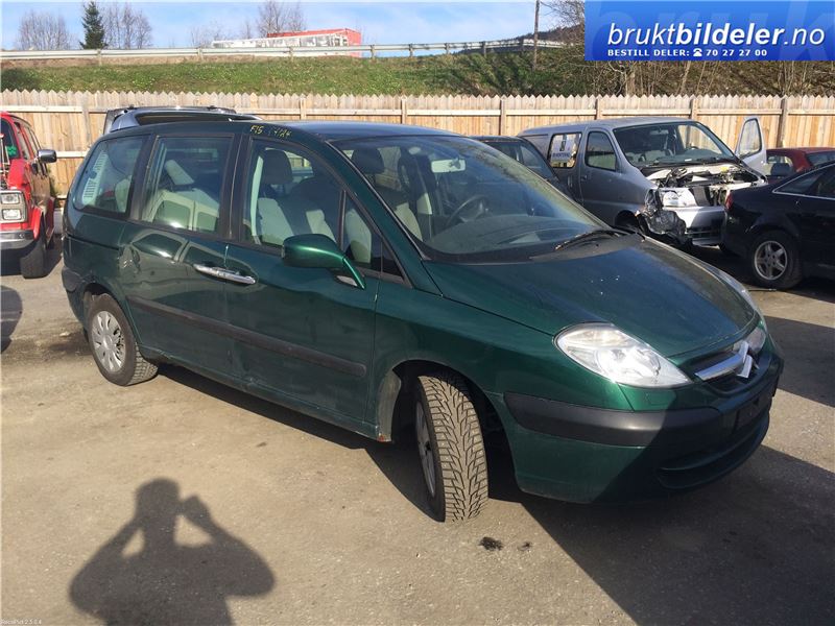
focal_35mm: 29
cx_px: 418
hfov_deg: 61.7
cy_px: 313
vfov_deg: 48.2
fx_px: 700
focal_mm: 4.15
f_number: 2.2
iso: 32
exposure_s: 1/1208
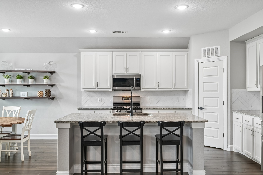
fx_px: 219
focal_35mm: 30
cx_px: 132
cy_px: 88
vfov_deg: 43.6
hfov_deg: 61.9
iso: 400
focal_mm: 30
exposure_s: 1/15
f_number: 8
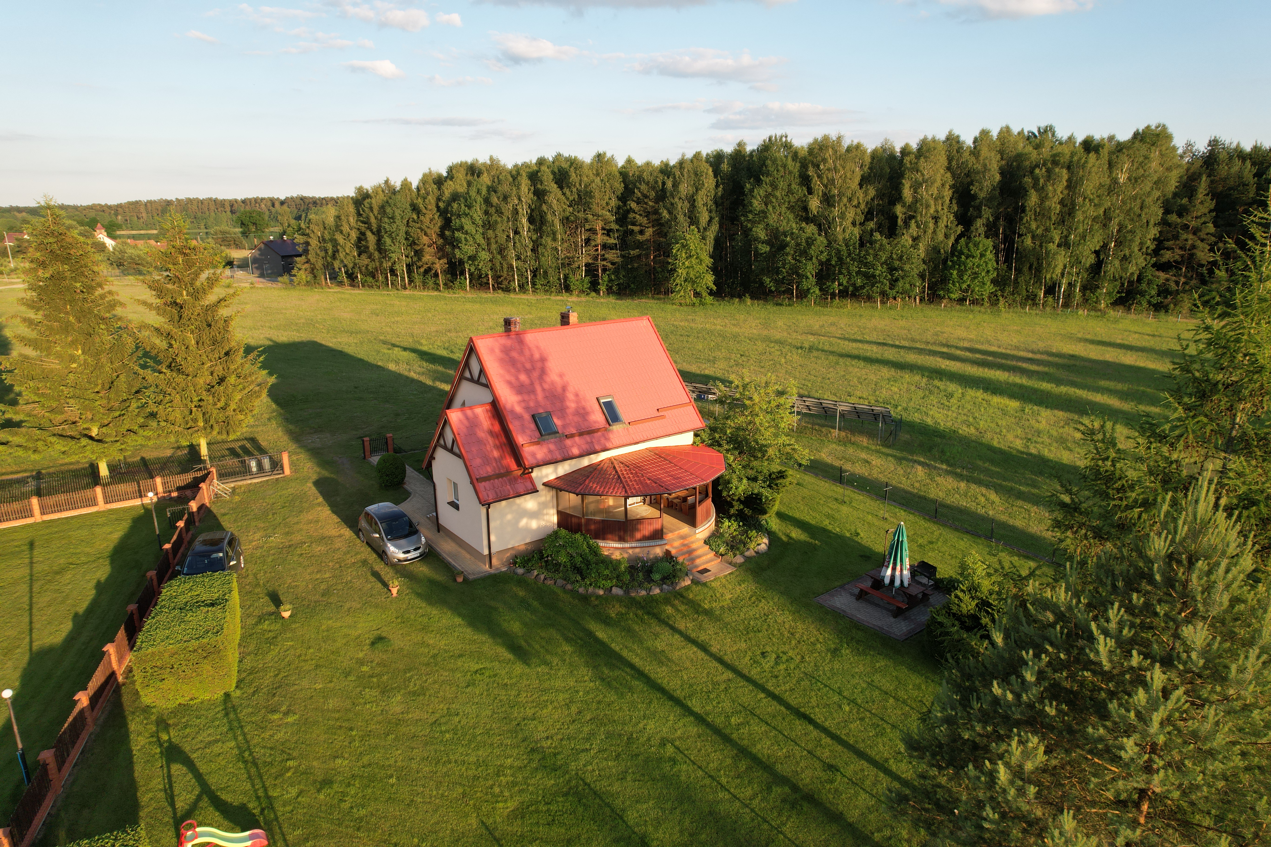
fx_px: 777
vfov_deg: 57.2
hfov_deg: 78.6
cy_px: 424
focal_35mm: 22
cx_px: 636
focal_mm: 8.38
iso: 110
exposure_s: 1/640
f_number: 2.8
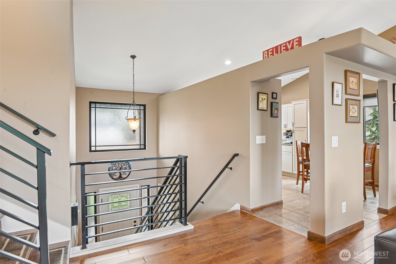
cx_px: 198
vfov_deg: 64.5
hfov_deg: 86.9
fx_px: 209
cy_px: 132
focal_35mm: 19
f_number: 8
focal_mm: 19
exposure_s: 1/15
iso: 400
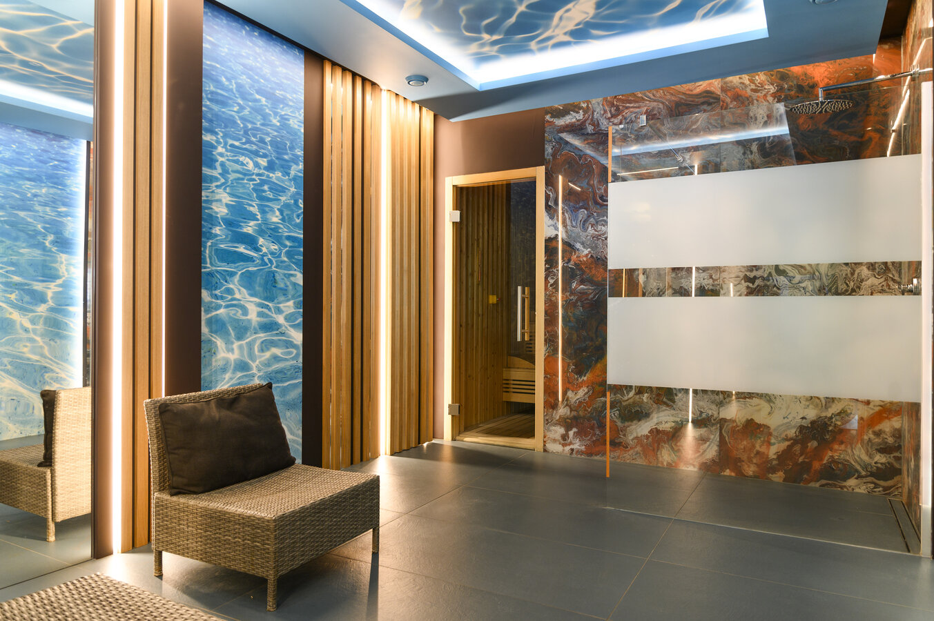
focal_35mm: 24
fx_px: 622
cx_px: 467
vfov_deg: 53.1
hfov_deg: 73.8
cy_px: 310
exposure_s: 1/6
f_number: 3.5
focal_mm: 24
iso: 320
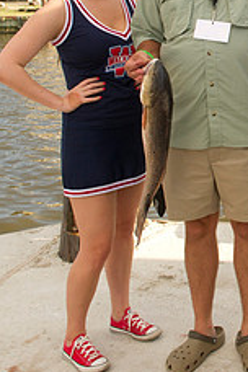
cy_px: 83
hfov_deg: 19.2
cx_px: 315
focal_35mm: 66
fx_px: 682
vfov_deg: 29.9
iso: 400
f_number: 16
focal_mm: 26
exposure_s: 1/125
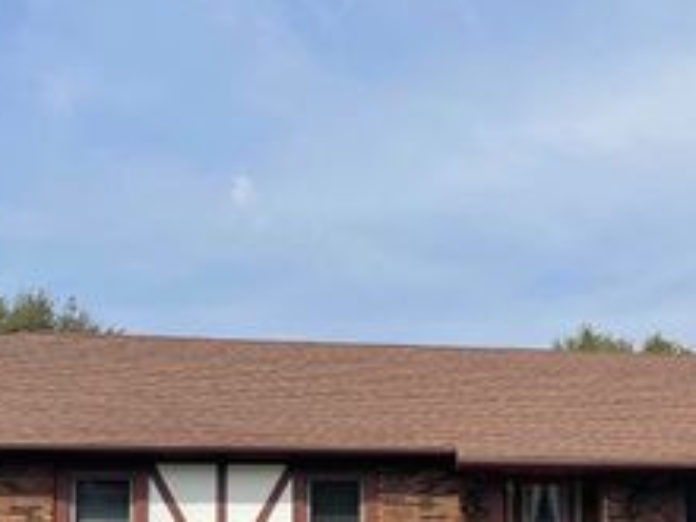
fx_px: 1186
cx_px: 642
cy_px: 508
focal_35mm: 59
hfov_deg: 31.0
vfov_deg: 23.9
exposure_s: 1/5051
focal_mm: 4.2
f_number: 1.6
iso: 32
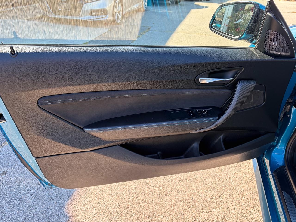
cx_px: 148
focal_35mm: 26
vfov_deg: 53.1
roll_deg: +0.8
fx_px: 222
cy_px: 111
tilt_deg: -30.2
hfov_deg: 67.3
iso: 50
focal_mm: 5.96
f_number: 1.6
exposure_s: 1/234
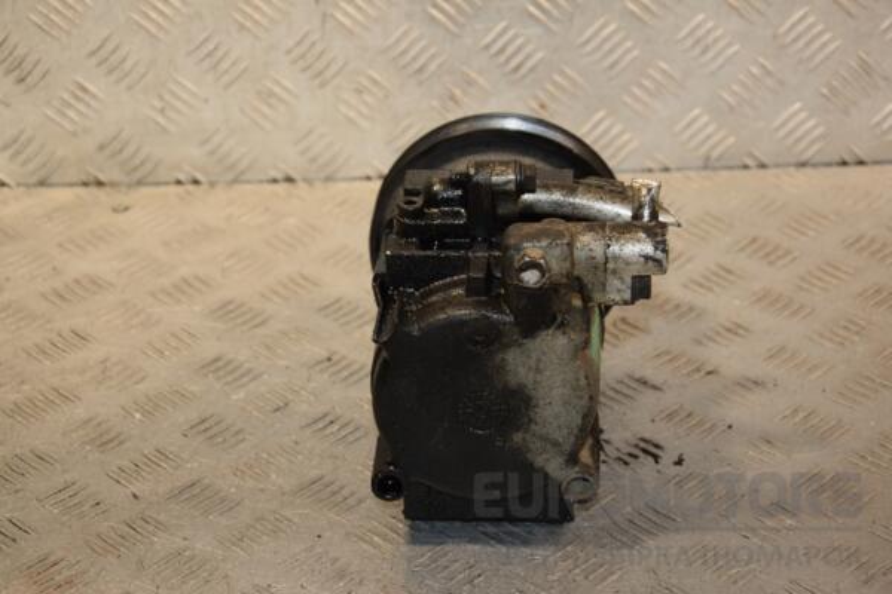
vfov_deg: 15.7
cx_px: 446
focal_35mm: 87
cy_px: 297
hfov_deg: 23.4
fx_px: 2155
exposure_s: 1/200
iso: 800
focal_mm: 58
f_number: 5.6
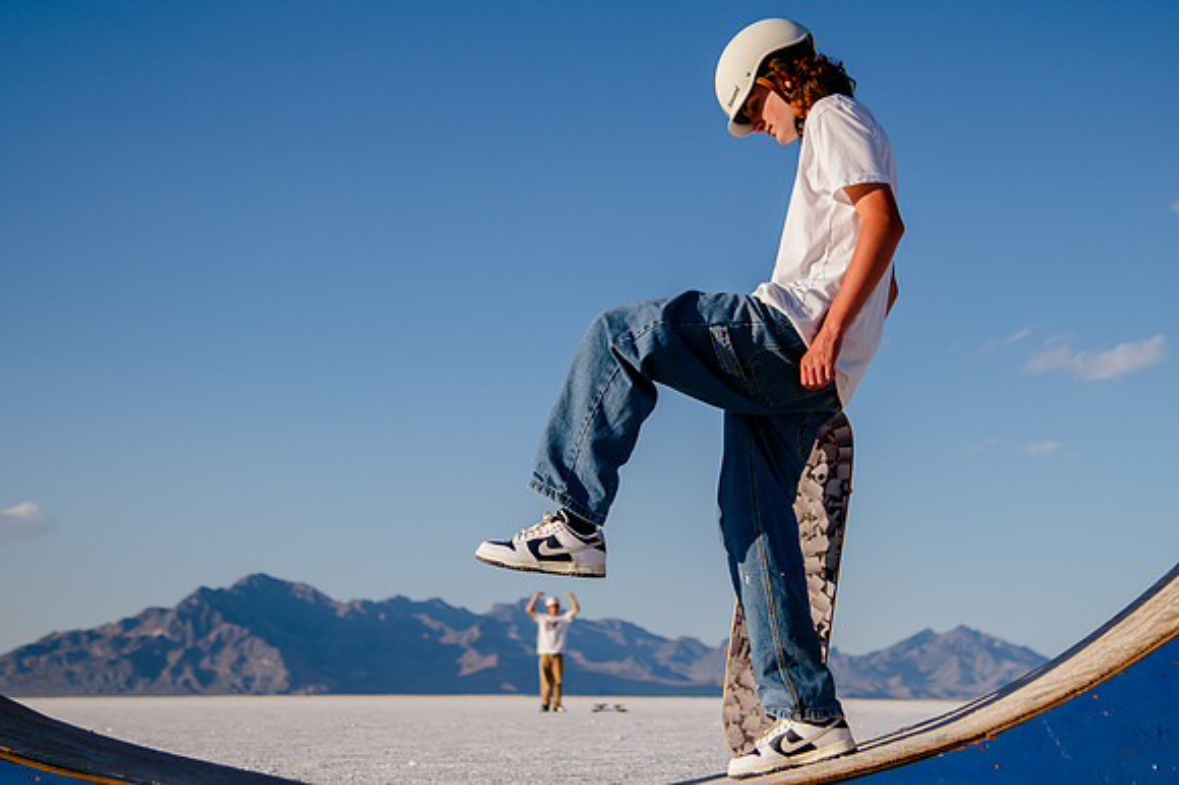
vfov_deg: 18.4
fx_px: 2412
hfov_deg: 27.4
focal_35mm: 74
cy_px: 287
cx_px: 664
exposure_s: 1/5000
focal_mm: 52
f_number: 4
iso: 200
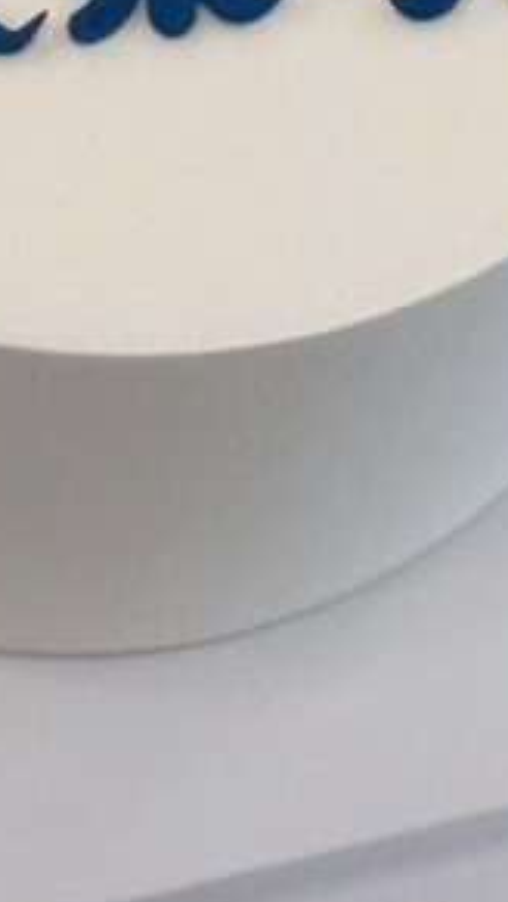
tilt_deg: -63.5
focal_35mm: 184
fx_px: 4400
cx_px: 56
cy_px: -189
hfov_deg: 6.6
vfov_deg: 11.5
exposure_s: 1/50
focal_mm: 6.86
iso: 125
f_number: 1.78
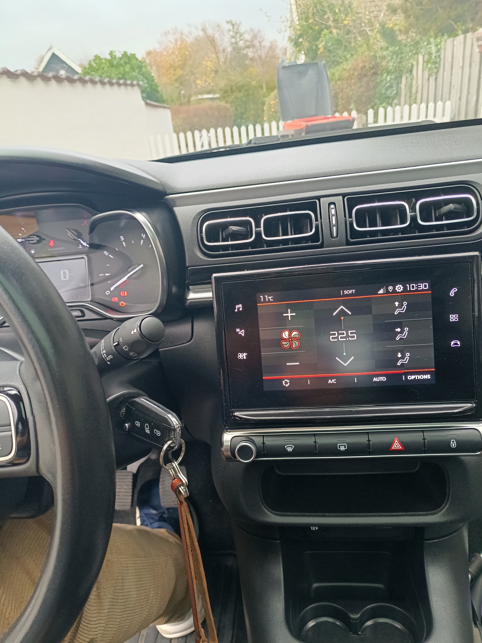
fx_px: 446
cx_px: 241
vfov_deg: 71.6
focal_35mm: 24
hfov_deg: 56.8
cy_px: 322
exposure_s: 1/101
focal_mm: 5.59
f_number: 1.88
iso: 486
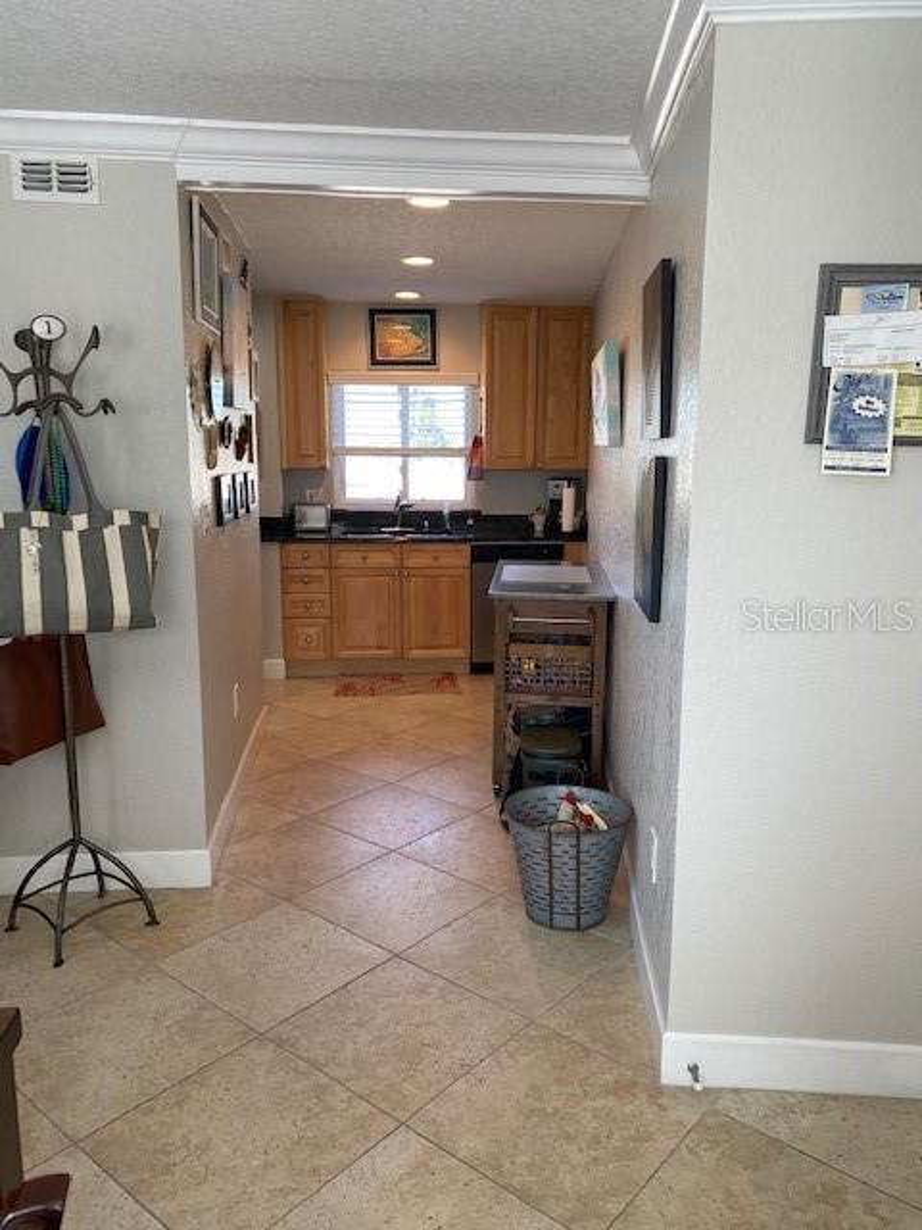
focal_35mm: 26
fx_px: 923
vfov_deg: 67.3
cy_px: 615
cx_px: 461
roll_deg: -1.1
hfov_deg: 53.1
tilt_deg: -9.4
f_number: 1.8
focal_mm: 4.25
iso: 100
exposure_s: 1/120
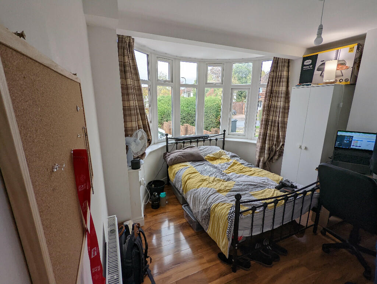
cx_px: 188
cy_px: 142
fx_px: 175
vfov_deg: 78.2
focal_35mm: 16
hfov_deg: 94.4
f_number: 2.2
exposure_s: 1/129
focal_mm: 2.35
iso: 61
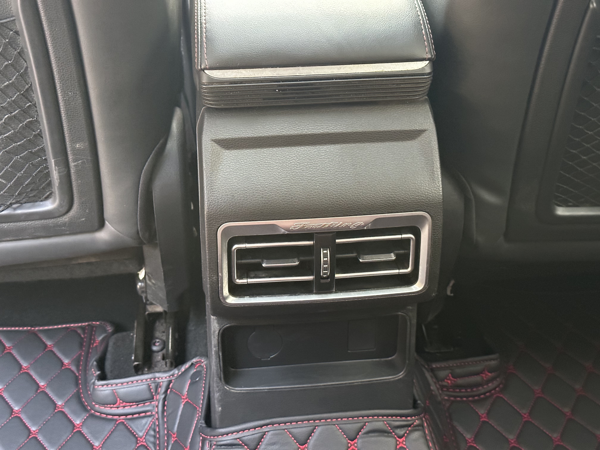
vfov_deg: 30.3
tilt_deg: -35.4
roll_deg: -0.9
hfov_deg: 39.7
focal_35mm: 48
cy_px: 225
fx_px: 832
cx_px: 300
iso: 640
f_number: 1.78
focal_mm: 6.86
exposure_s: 1/30
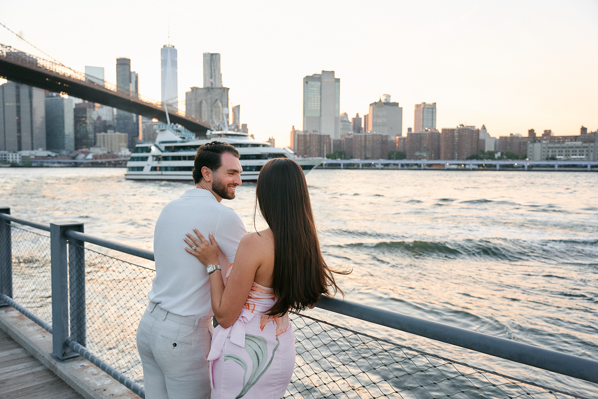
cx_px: 299
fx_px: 482
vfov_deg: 45.0
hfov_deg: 63.7
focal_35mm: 29
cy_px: 200
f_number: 4
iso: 640
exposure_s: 1/500
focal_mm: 29
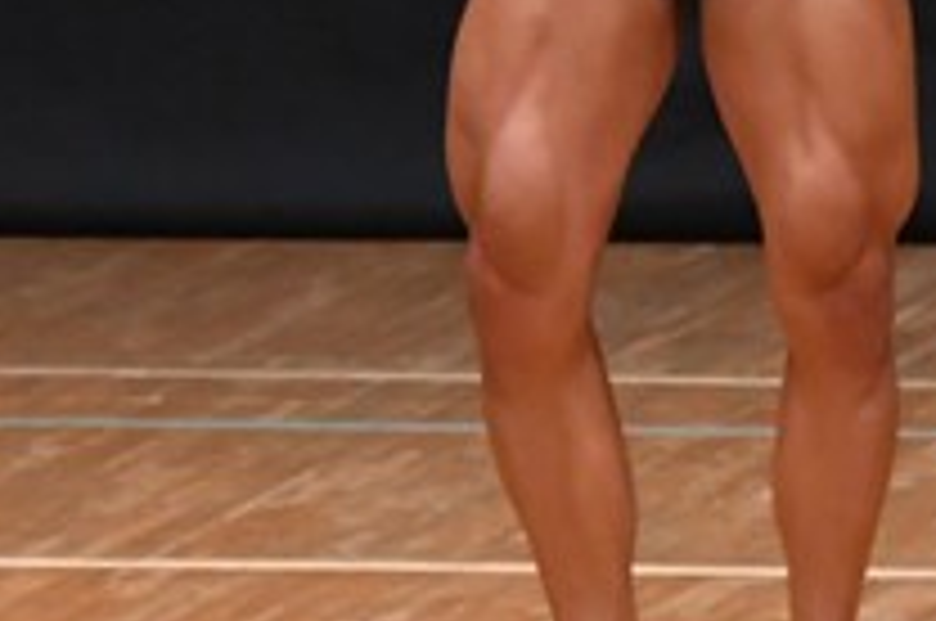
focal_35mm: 1006
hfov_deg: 2.1
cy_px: -158
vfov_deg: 1.4
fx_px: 26115
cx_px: 587
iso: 5000
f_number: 5.6
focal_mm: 180
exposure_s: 1/400
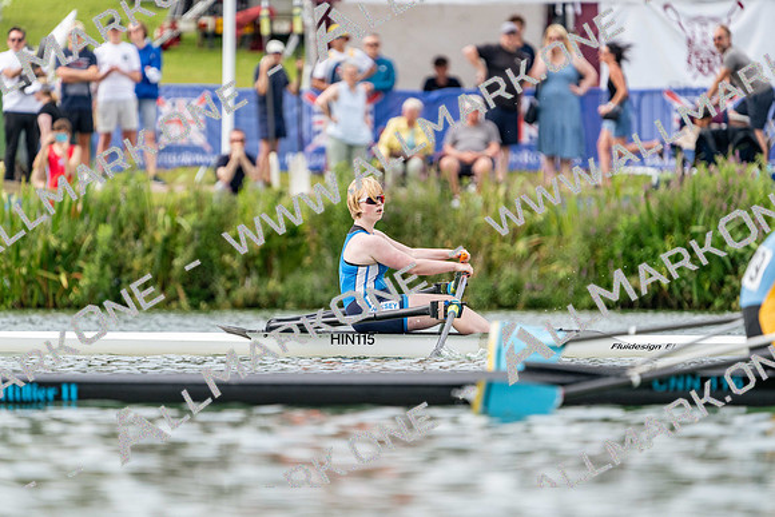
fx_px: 12919
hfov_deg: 3.4
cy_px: 258
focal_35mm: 600
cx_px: 388
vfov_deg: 2.3
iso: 640
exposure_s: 1/1600
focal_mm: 600
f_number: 6.3
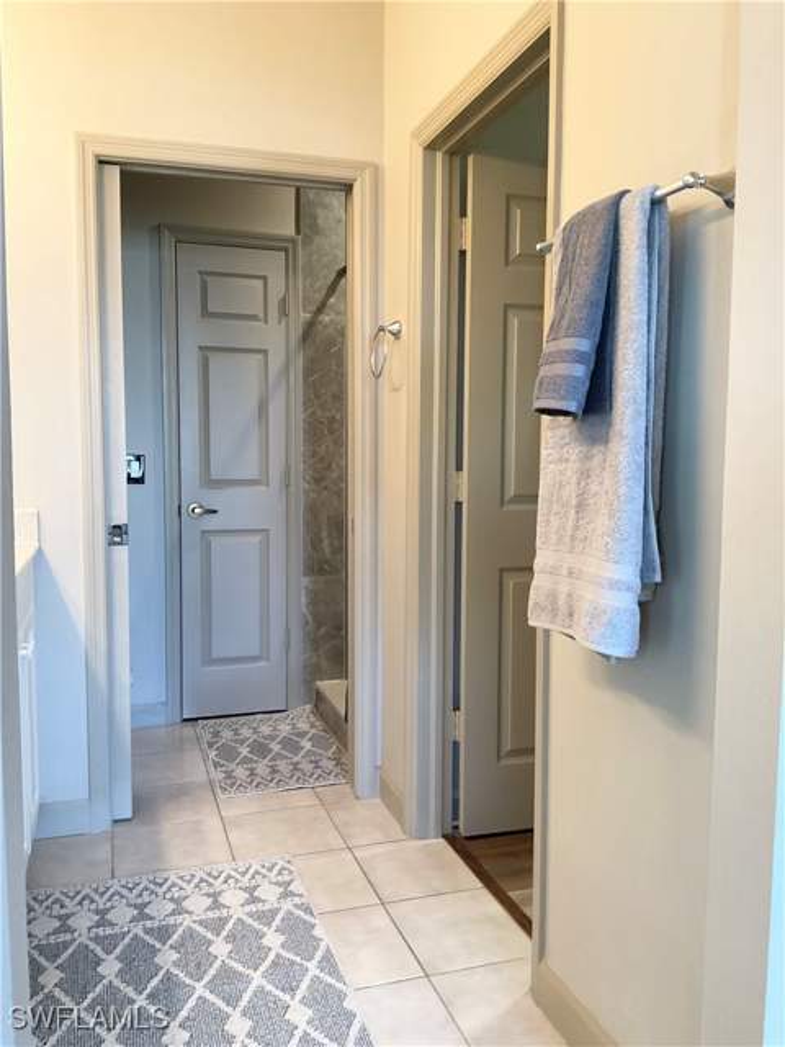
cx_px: 392
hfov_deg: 48.2
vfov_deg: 61.7
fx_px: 877
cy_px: 524
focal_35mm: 29
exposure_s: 1/60
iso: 125
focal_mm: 3
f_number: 1.8
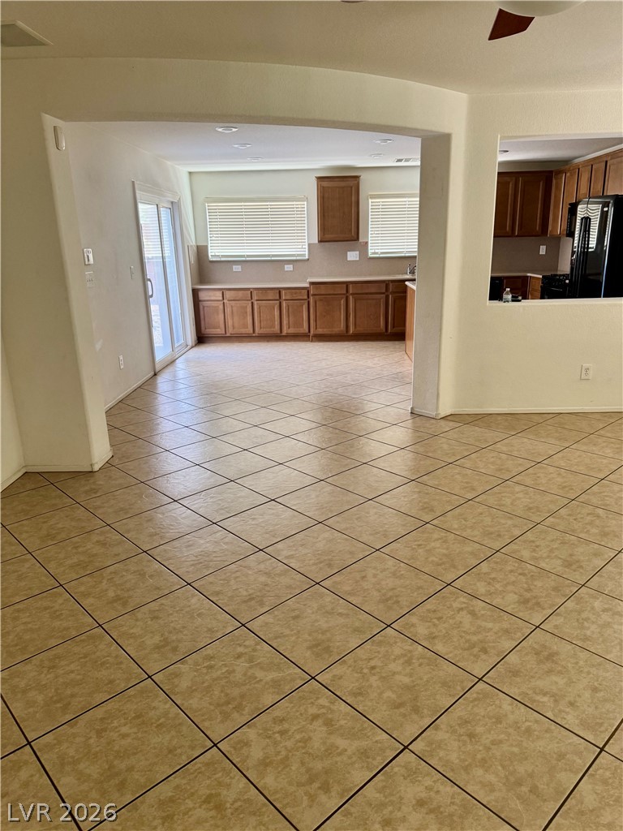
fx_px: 576
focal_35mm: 24
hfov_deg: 56.8
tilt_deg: -17.0
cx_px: 312
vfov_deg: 71.6
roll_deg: +1.5
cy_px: 416
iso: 200
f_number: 1.78
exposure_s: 1/65
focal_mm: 6.76
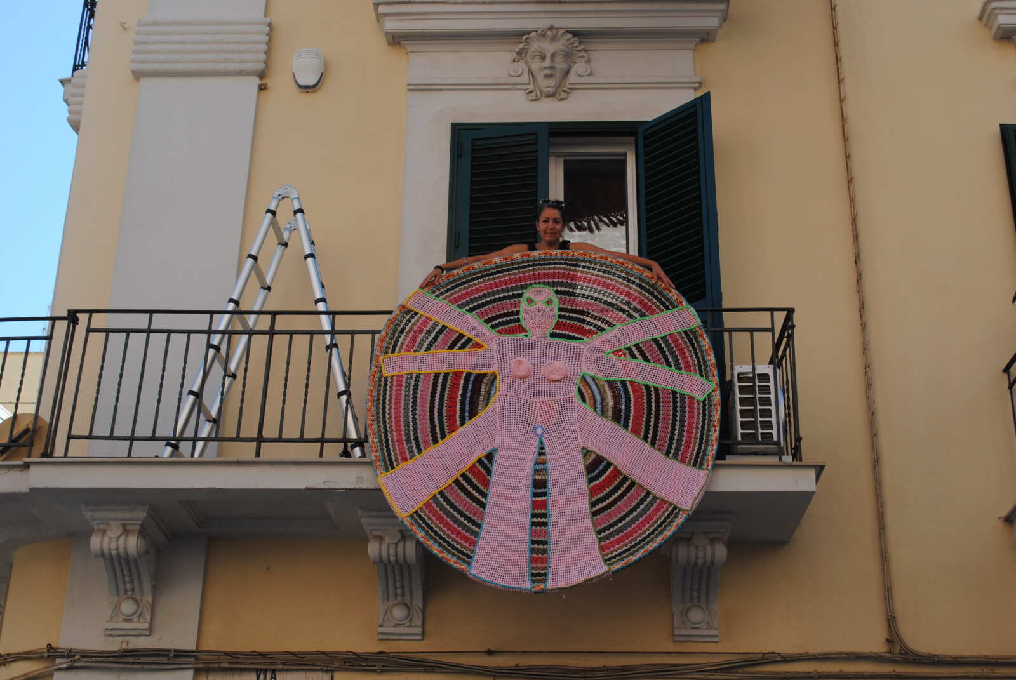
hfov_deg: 38.8
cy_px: 340
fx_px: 1441
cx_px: 508
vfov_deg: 26.6
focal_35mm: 51
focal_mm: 34
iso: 100
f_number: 7.1
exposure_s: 1/200
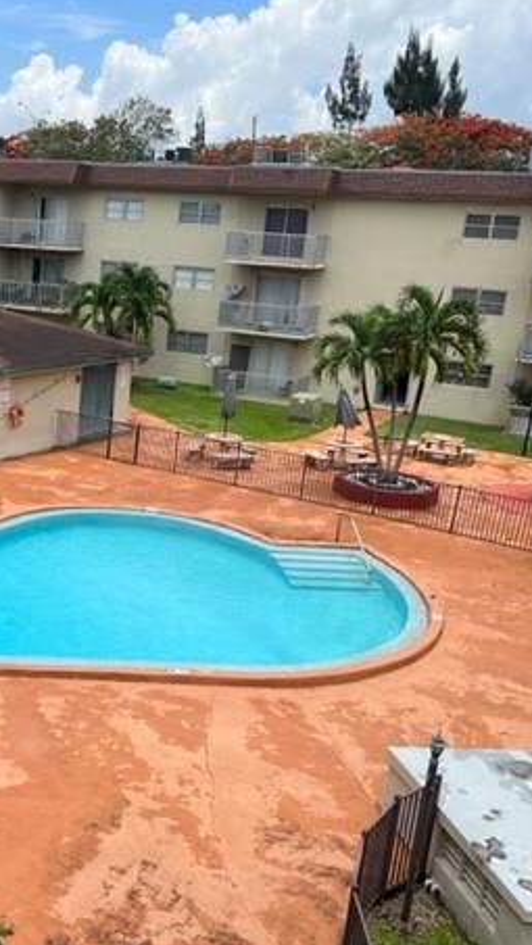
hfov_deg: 27.9
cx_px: -2
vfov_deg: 50.5
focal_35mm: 40
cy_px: 484
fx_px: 1003
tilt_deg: -15.3
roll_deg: -2.4
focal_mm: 5.1
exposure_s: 1/3311
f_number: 1.6
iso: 50
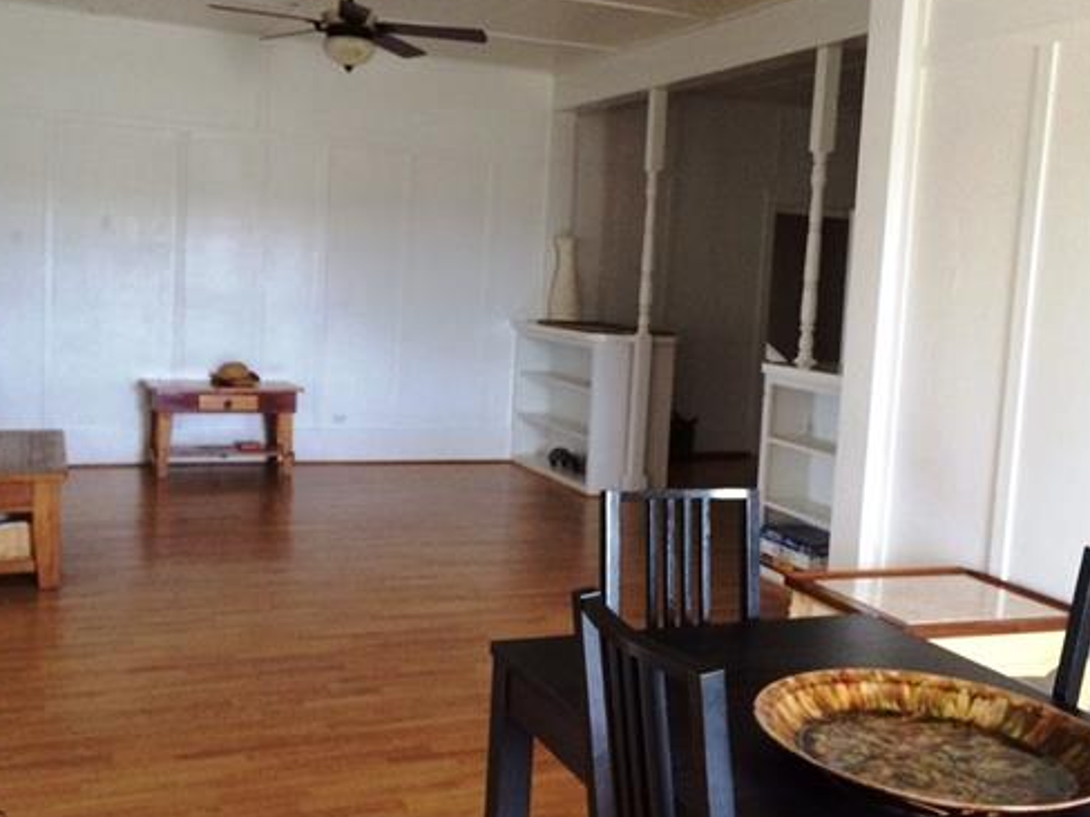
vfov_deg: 37.7
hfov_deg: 48.9
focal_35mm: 38
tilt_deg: -6.6
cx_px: 581
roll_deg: -2.8
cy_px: 395
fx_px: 1197
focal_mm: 4.15
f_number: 2.2
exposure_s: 1/24
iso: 250
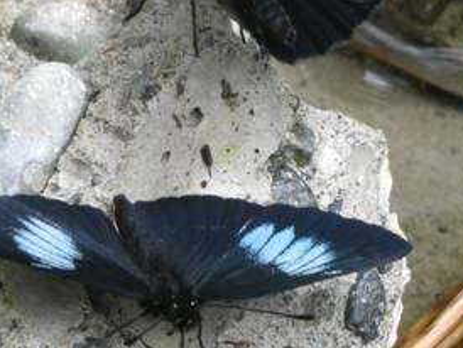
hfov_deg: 2.6
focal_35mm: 754
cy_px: 46
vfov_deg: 2.0
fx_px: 10094
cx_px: 133
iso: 1000
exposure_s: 1/250
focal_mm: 77.3
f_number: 7.1
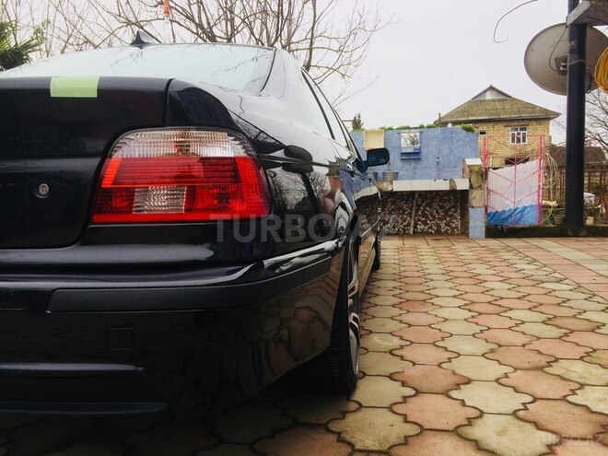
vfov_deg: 48.2
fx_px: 509
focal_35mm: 29
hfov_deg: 61.7
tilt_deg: -7.3
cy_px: 228
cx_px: 304
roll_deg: +1.3
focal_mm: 4.15
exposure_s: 1/406
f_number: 2.2
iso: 32
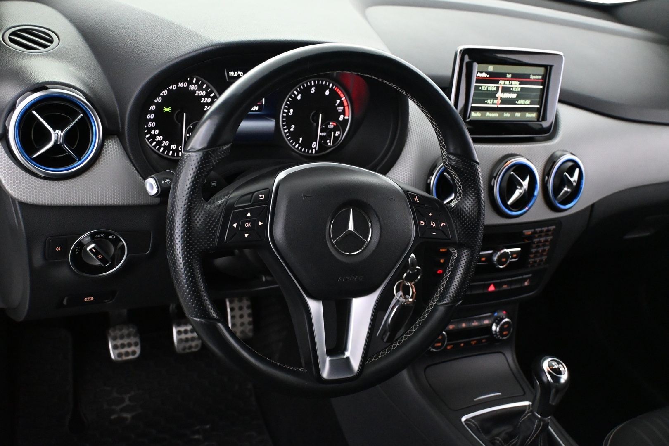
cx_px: 334
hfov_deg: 49.6
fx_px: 725
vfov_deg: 34.2
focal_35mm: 39
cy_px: 223
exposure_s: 1/60
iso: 5600
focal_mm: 26
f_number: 4.5
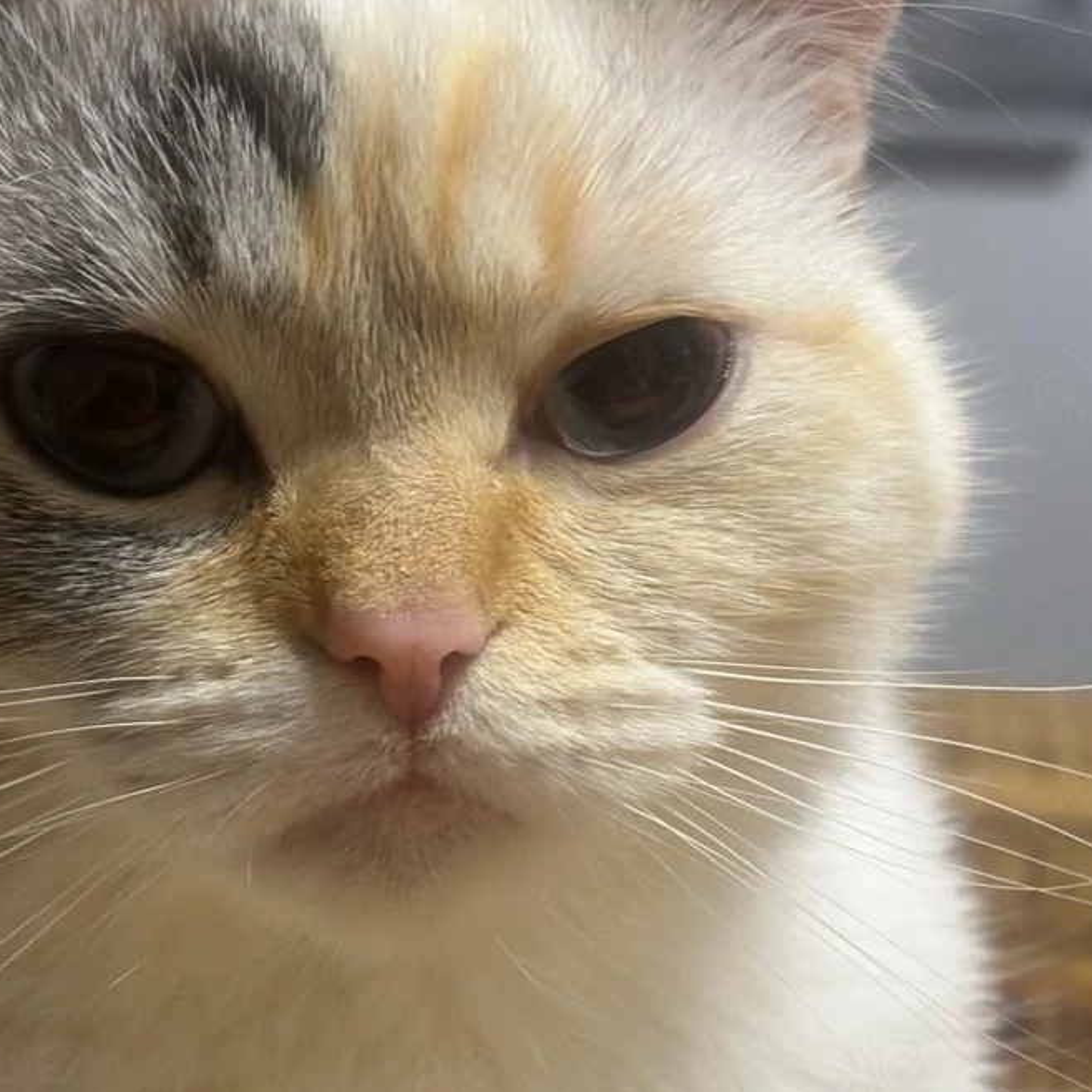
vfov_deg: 20.1
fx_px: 3069
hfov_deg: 20.2
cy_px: 787
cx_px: 458
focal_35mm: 86
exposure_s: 1/50
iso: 160
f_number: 1.78
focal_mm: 6.86
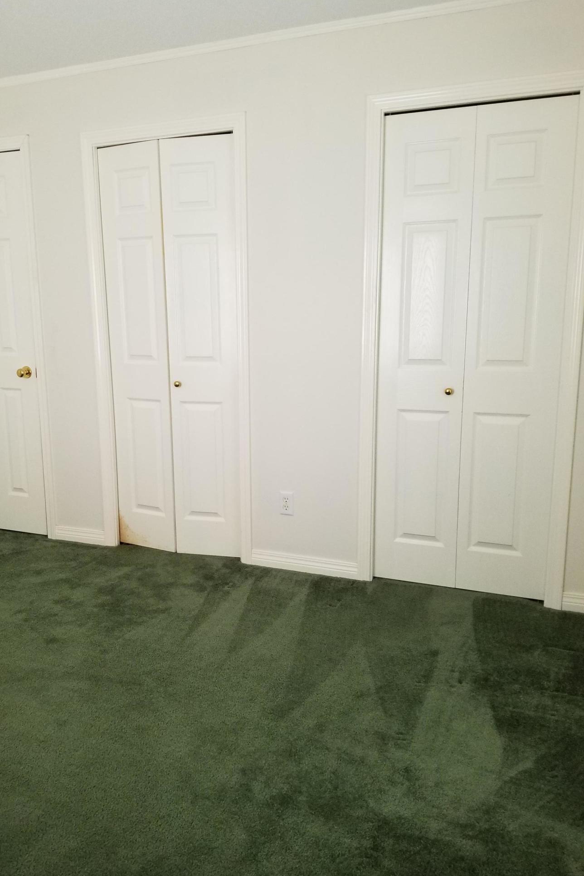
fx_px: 681
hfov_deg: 46.2
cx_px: 246
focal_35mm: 28
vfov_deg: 65.5
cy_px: 444
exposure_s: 1/33
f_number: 1.7
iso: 200
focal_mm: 4.25
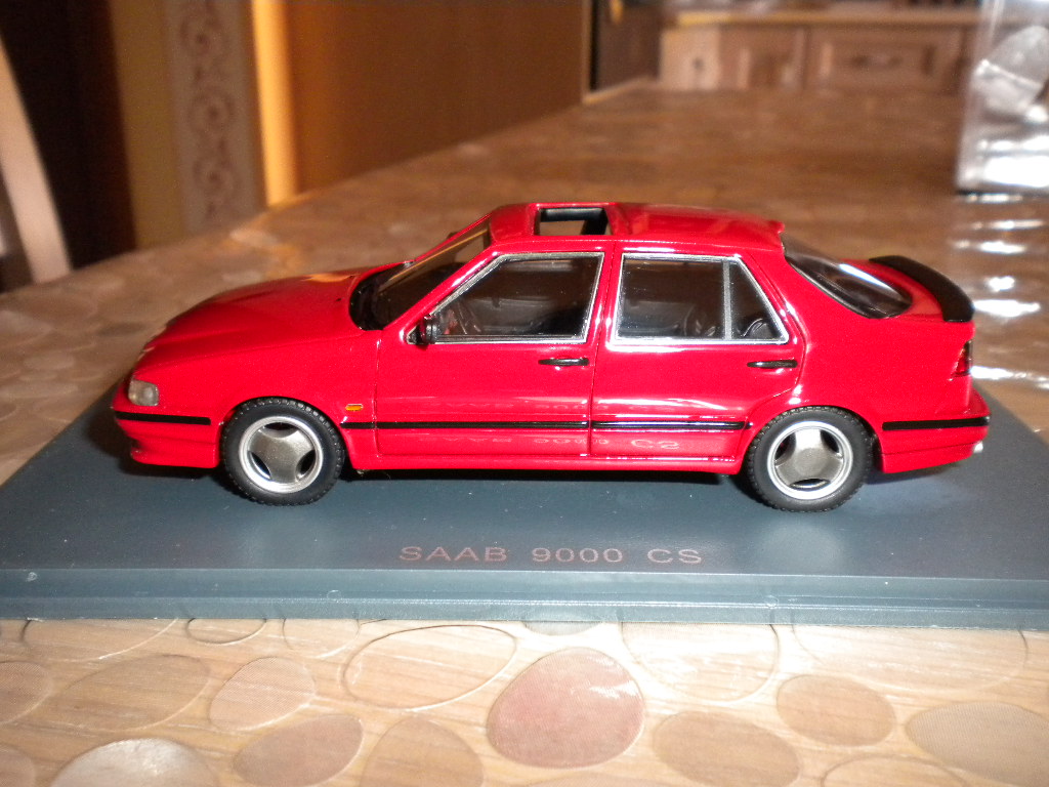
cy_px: 394
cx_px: 524
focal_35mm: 35
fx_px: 1061
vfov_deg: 40.7
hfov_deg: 52.6
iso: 400
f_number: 4.6
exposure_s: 1/30
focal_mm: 6.3
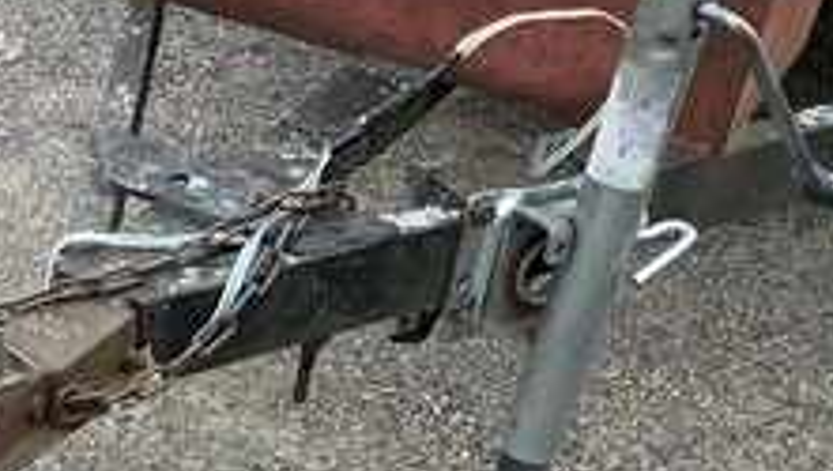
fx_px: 1349
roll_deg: -4.5
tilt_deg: -43.1
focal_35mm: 61
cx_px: 124
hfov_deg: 33.0
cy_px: 512
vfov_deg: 19.0
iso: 64
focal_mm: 3.3
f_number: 2.4
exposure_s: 1/120
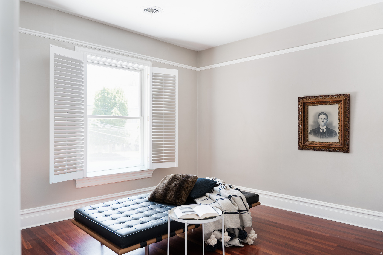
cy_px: 128
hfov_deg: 70.0
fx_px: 273
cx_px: 192
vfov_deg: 50.1
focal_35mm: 26
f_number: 3.2
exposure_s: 1/10
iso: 100
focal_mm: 25.7
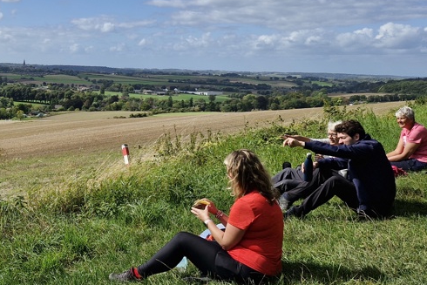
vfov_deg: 26.8
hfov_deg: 37.1
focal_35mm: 50
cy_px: 93
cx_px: 45
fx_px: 593
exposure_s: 1/3504
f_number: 1.8
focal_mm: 5.54
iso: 50
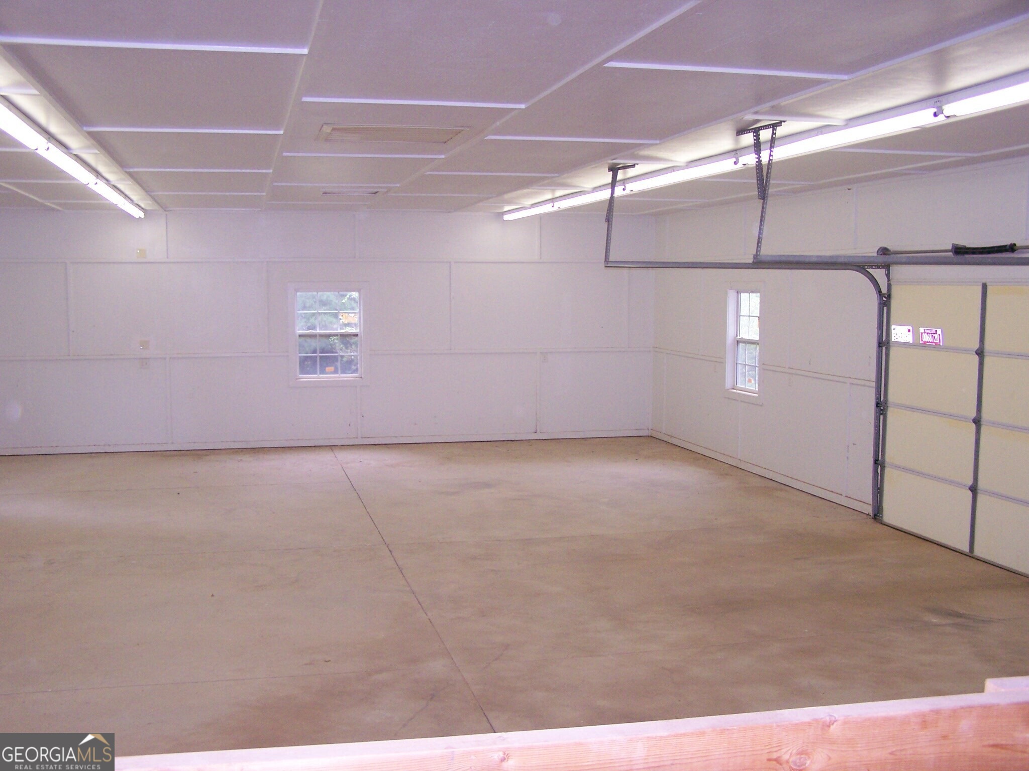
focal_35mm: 38
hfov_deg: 49.0
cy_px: 386
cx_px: 514
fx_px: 1130
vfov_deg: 37.7
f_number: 2.8
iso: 160
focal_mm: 6.3
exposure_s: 1/60
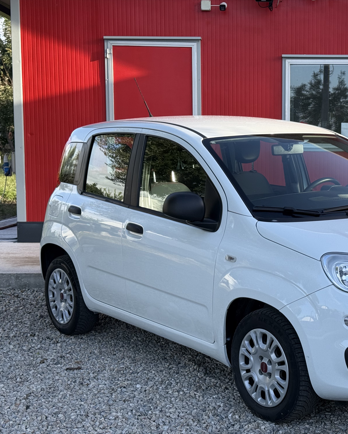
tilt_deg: -4.2
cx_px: 280
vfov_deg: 30.0
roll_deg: -0.3
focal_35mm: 63
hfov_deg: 23.8
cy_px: 216
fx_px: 811
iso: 80
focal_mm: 6.76
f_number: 1.78
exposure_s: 1/1041
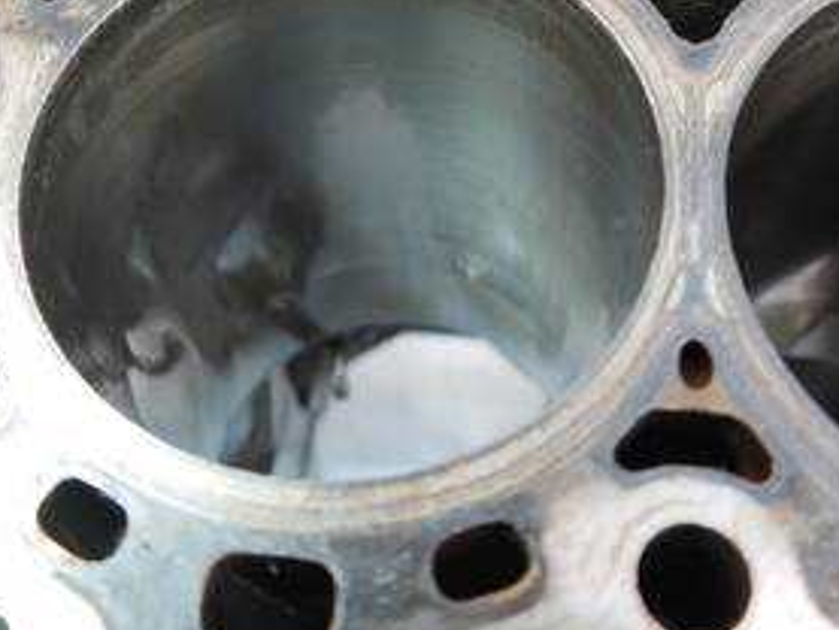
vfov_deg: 27.6
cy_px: 145
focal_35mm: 52
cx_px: 421
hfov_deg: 36.8
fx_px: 1261
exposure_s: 1/60
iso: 1250
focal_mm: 15
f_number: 3.6
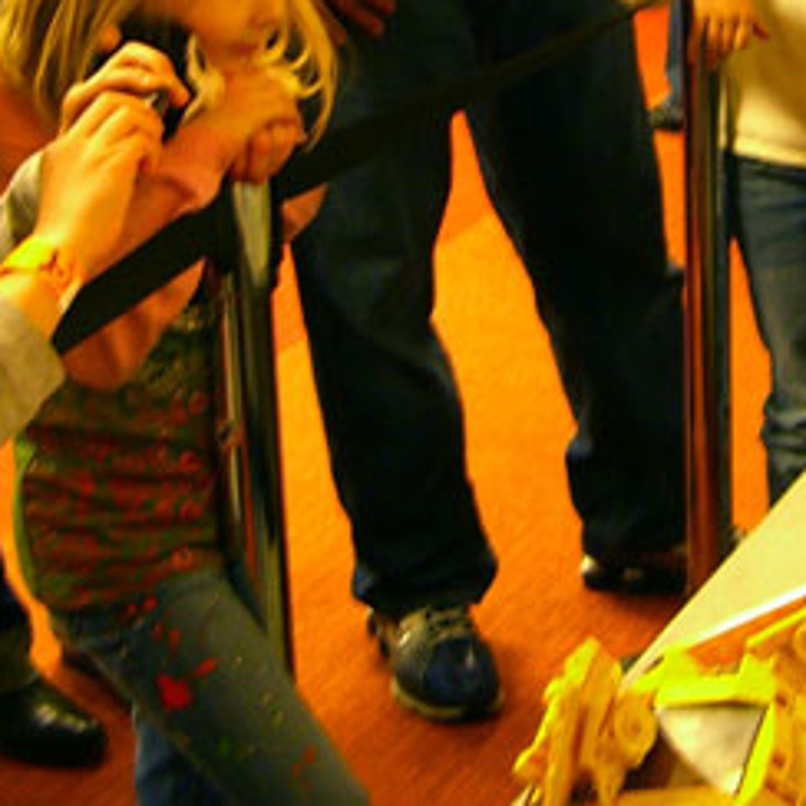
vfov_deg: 15.5
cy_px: -17
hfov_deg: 15.8
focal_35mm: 110
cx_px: 532
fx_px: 2898
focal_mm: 7.9
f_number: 2.8
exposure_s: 1/13
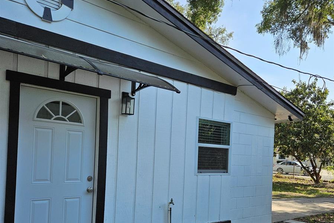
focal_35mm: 32
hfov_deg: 58.7
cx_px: 167
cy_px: 157
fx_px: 297
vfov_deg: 40.3
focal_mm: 5.4
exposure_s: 1/2000
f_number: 1.8
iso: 64
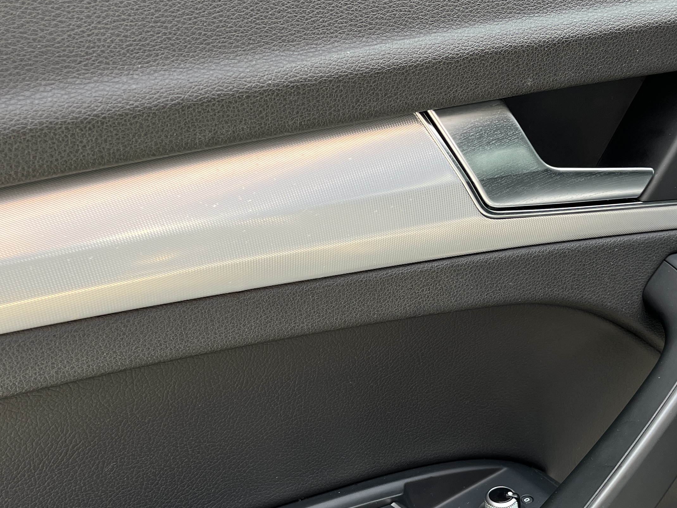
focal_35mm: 49
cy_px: 384
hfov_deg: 38.9
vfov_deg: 29.2
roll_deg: -0.5
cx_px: 349
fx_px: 958
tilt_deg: -26.2
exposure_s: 1/269
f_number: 1.6
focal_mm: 5.1
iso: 40
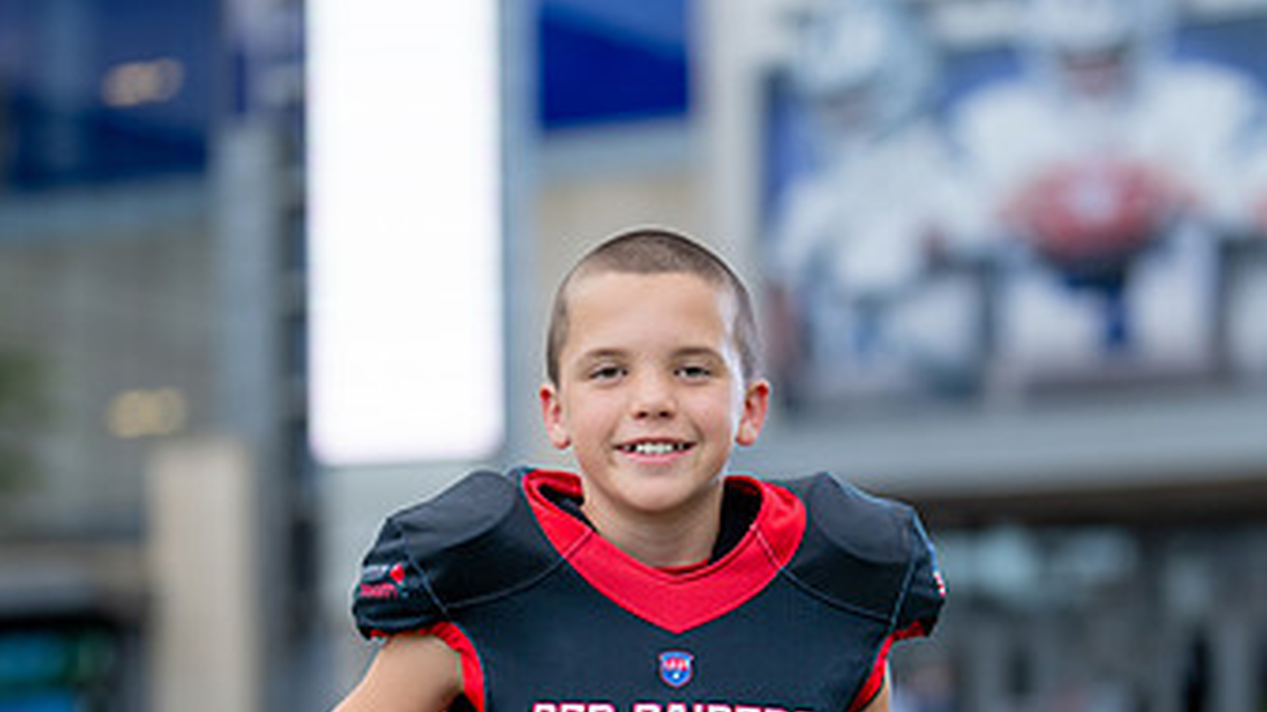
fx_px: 3695
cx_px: 677
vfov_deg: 11.0
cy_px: 623
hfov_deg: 19.5
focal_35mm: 110
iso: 100
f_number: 1.2
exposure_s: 1/1000
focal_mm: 50
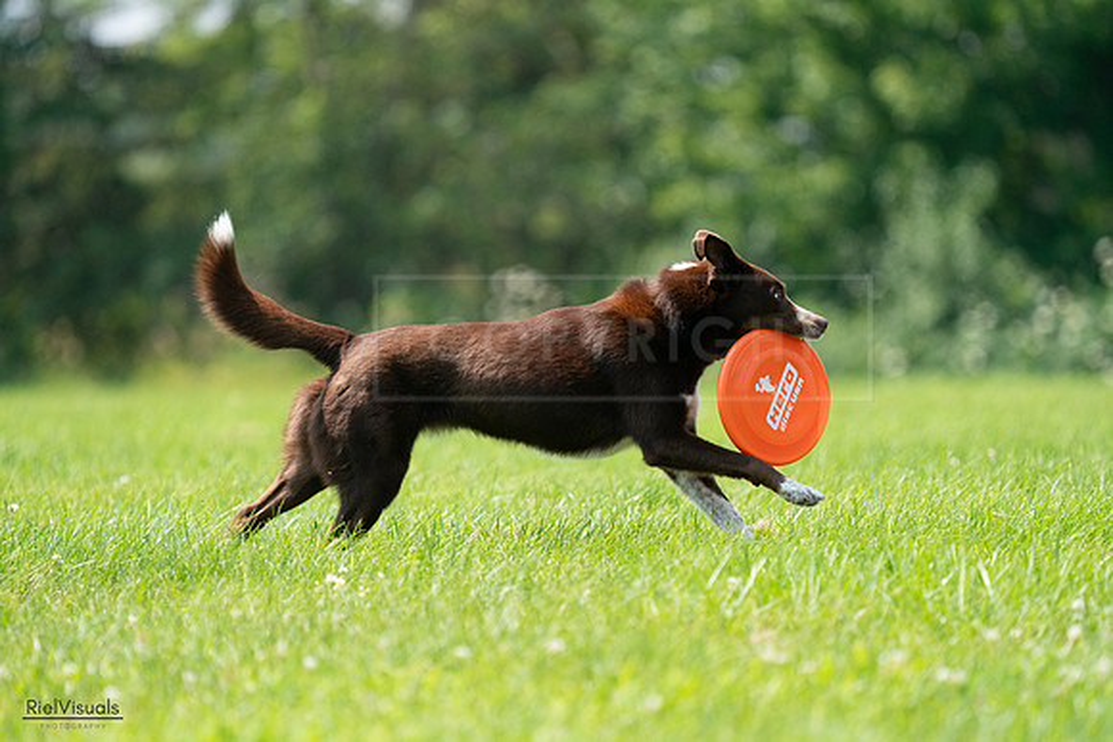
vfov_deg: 3.4
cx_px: 556
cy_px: 371
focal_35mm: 404
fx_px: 12493
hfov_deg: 5.1
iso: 2000
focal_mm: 404
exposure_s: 1/4000
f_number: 6.3
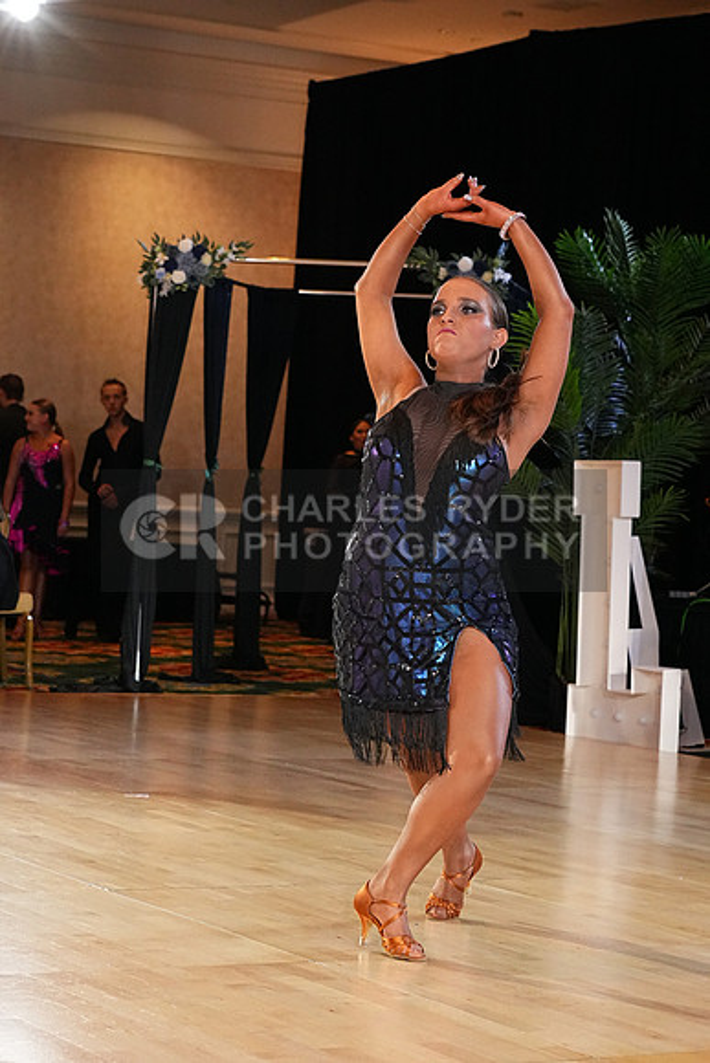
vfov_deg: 23.1
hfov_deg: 15.5
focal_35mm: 88
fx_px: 2602
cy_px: 532
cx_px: 355
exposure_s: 1/200
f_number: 5.6
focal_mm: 59
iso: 5000
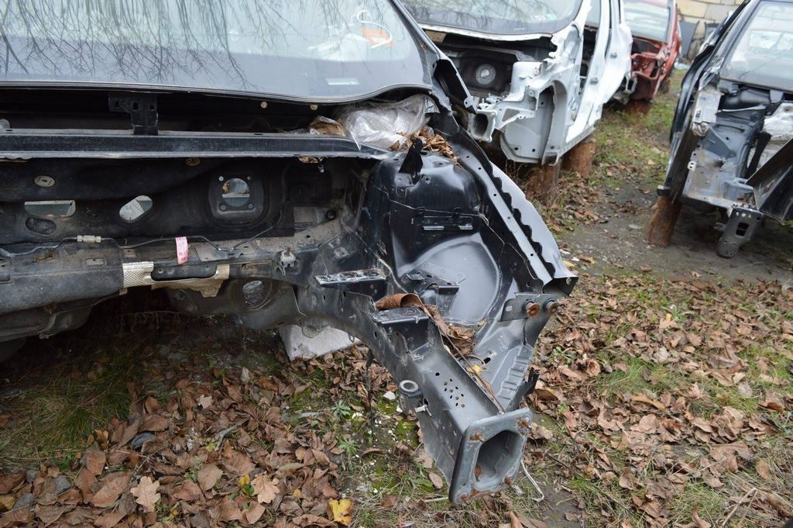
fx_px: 594
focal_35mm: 27
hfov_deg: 67.4
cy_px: 264
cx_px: 396
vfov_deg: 47.9
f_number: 5
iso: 400
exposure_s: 1/100
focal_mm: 18
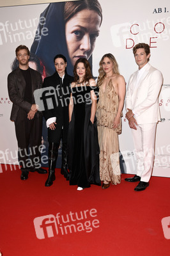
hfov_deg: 37.8
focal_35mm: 35
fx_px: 248
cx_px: 85
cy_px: 128
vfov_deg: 54.5
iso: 400
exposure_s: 1/250
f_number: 6.3
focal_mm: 35
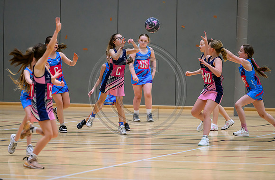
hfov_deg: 9.1
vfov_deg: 5.9
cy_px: 95
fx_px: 1735
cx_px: 120
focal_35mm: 228
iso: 3200
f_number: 3.2
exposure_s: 1/2000
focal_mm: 200
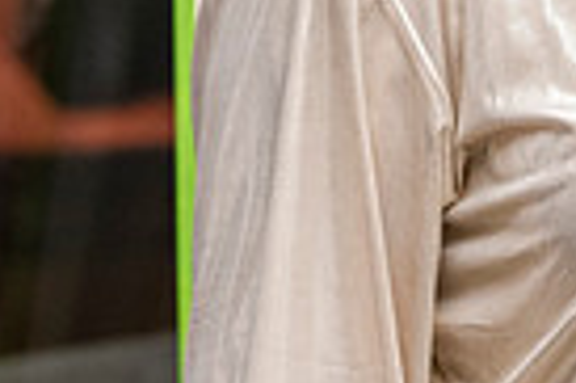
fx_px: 5162
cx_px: 1185
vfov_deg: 4.2
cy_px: -314
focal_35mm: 323
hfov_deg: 6.2
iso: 1250
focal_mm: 58
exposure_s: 1/160
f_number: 3.5
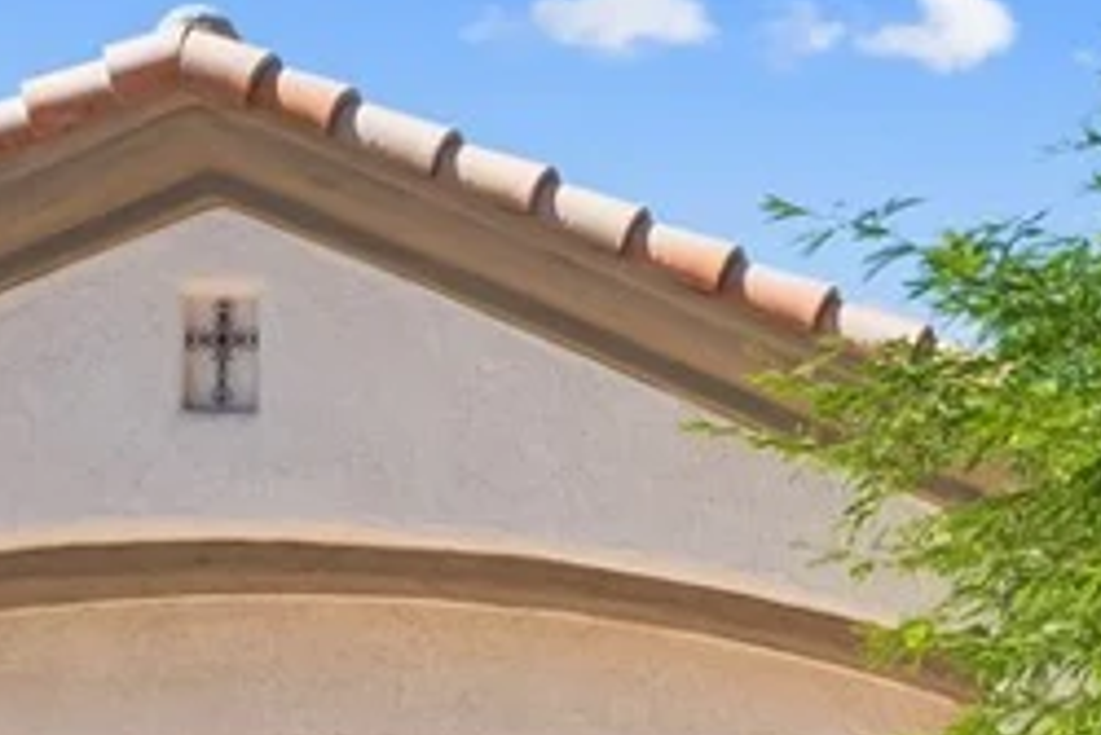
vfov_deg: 9.6
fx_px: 4253
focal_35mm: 139
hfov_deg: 14.3
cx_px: 1339
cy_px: 1136
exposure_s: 1/8000
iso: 400
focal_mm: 23
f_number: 8
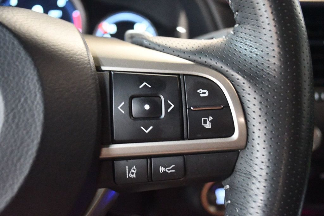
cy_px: 108
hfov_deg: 41.1
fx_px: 432
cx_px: 162
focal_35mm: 48
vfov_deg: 28.1
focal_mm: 32
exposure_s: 1/60
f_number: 4.8
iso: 12800
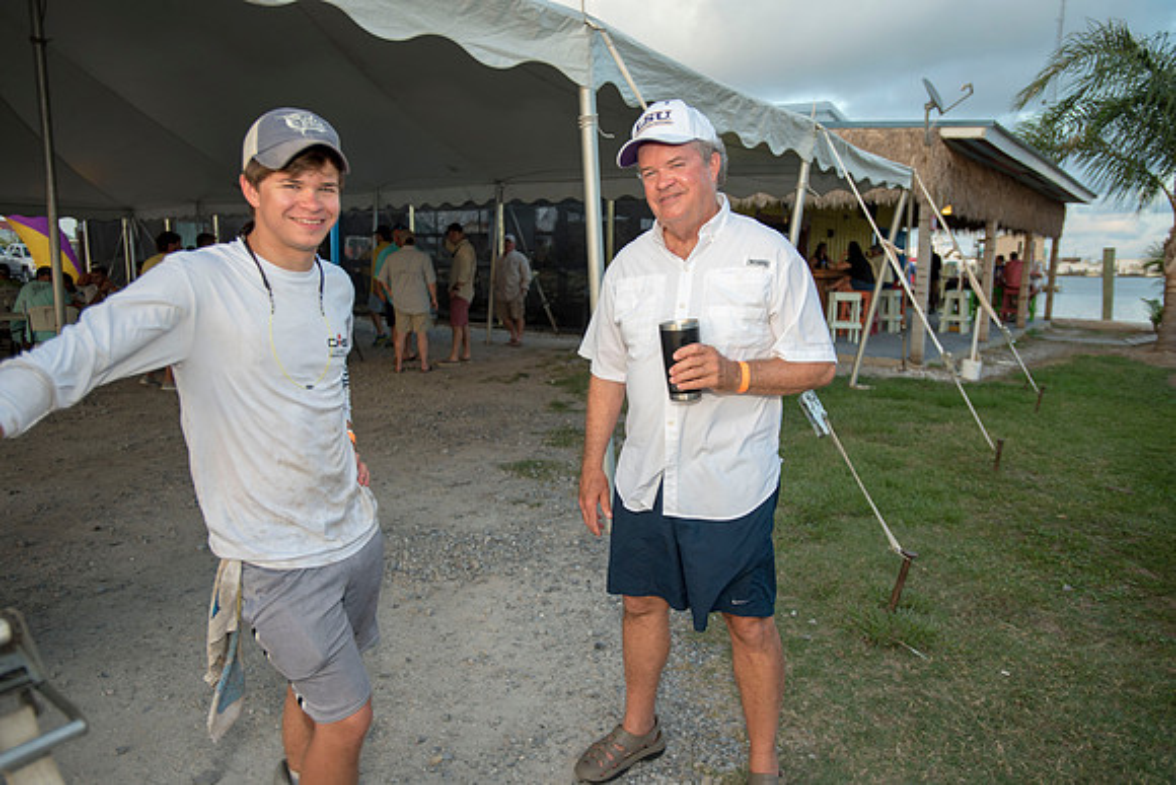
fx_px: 817
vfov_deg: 51.3
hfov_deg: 71.5
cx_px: 588
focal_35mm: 25
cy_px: 392
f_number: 2.8
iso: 250
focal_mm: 25
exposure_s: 1/320
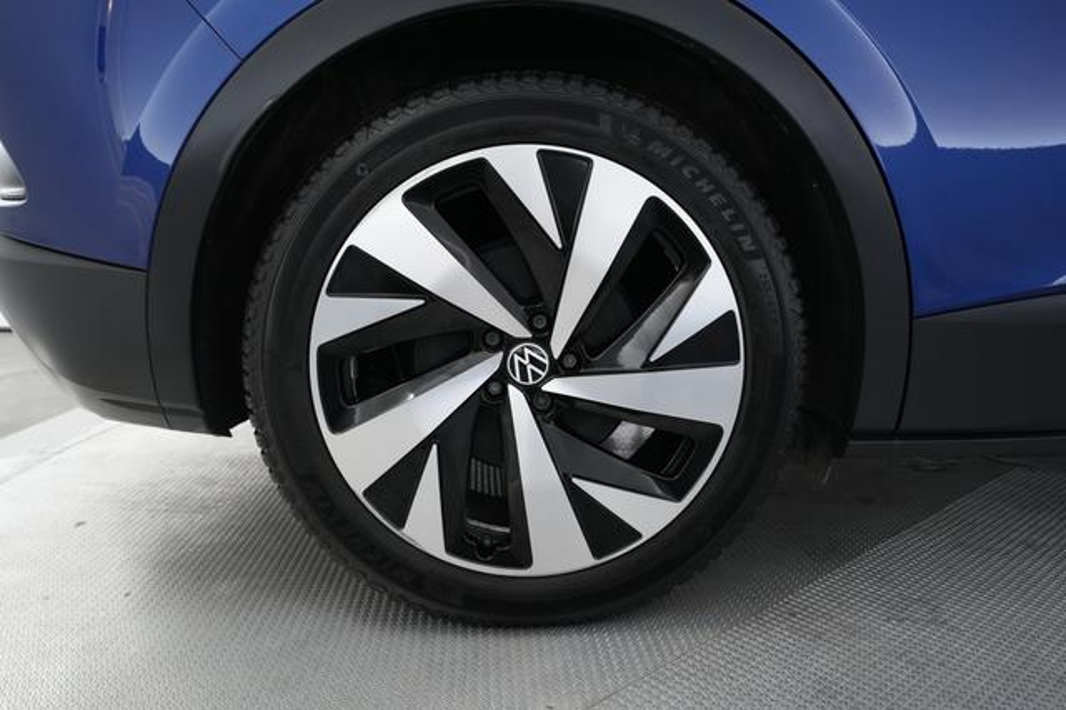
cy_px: 355
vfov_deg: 53.1
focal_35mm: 24
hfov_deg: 73.8
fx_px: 710
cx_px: 533
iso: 5000
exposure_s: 1/80
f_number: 5.6
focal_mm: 24
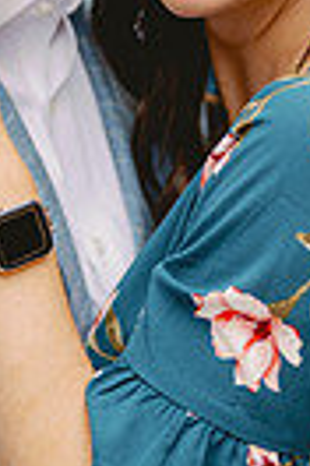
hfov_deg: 8.1
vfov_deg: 12.1
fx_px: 2196
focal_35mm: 170
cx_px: 153
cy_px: 194
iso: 100
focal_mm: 50
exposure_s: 1/500
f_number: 2
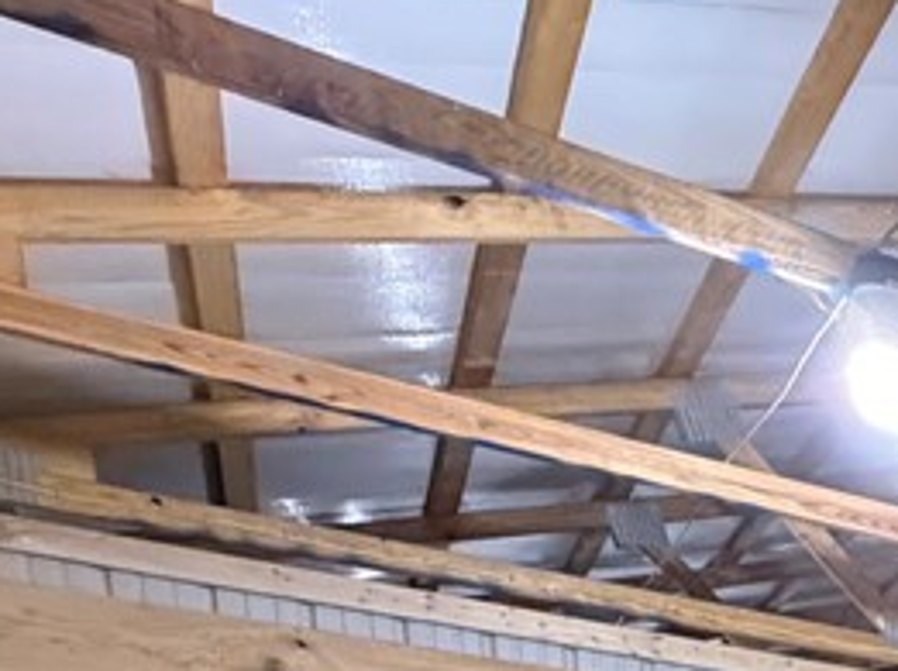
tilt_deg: -7.9
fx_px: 1425
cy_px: 1280
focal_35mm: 55
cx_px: 1418
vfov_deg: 18.8
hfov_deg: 24.8
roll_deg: +0.0
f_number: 2.2
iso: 800
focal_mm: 2.22
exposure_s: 1/60
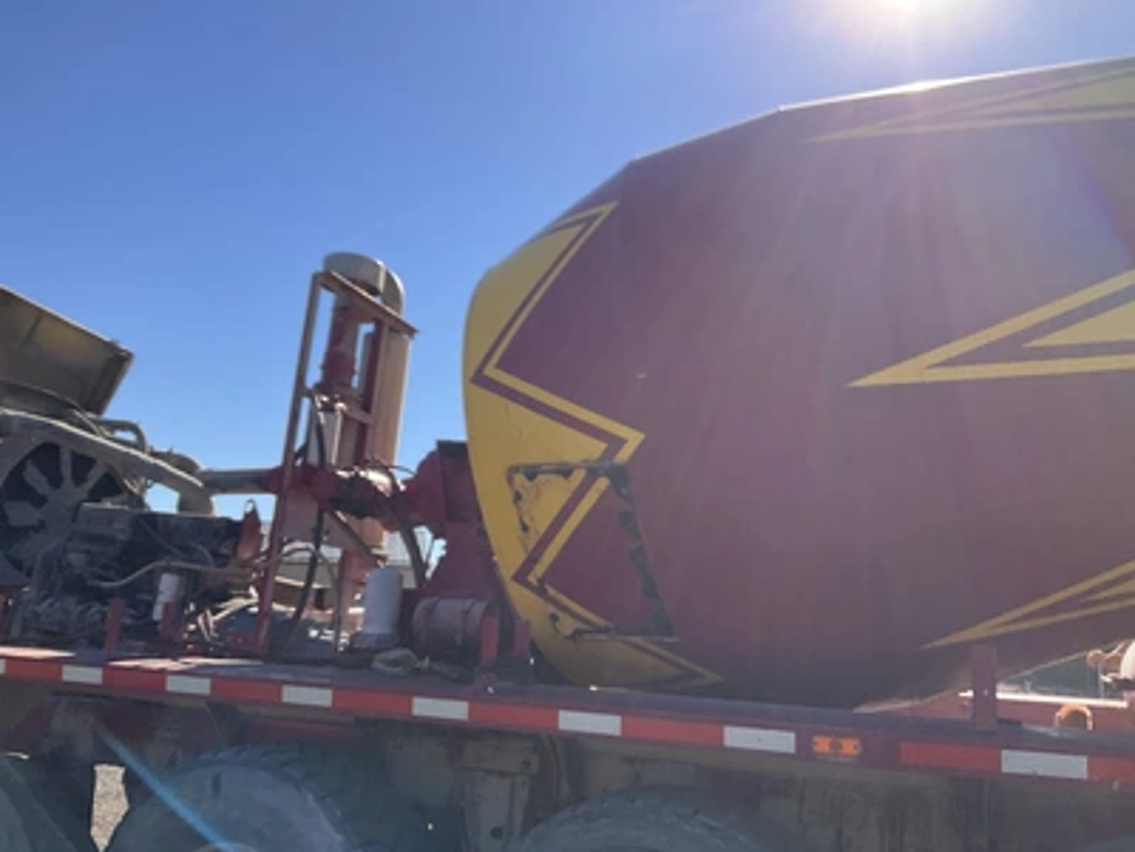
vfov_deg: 48.2
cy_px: 426
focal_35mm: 29
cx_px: 568
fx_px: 951
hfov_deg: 61.7
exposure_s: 1/1490
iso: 25
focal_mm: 3
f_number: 1.8
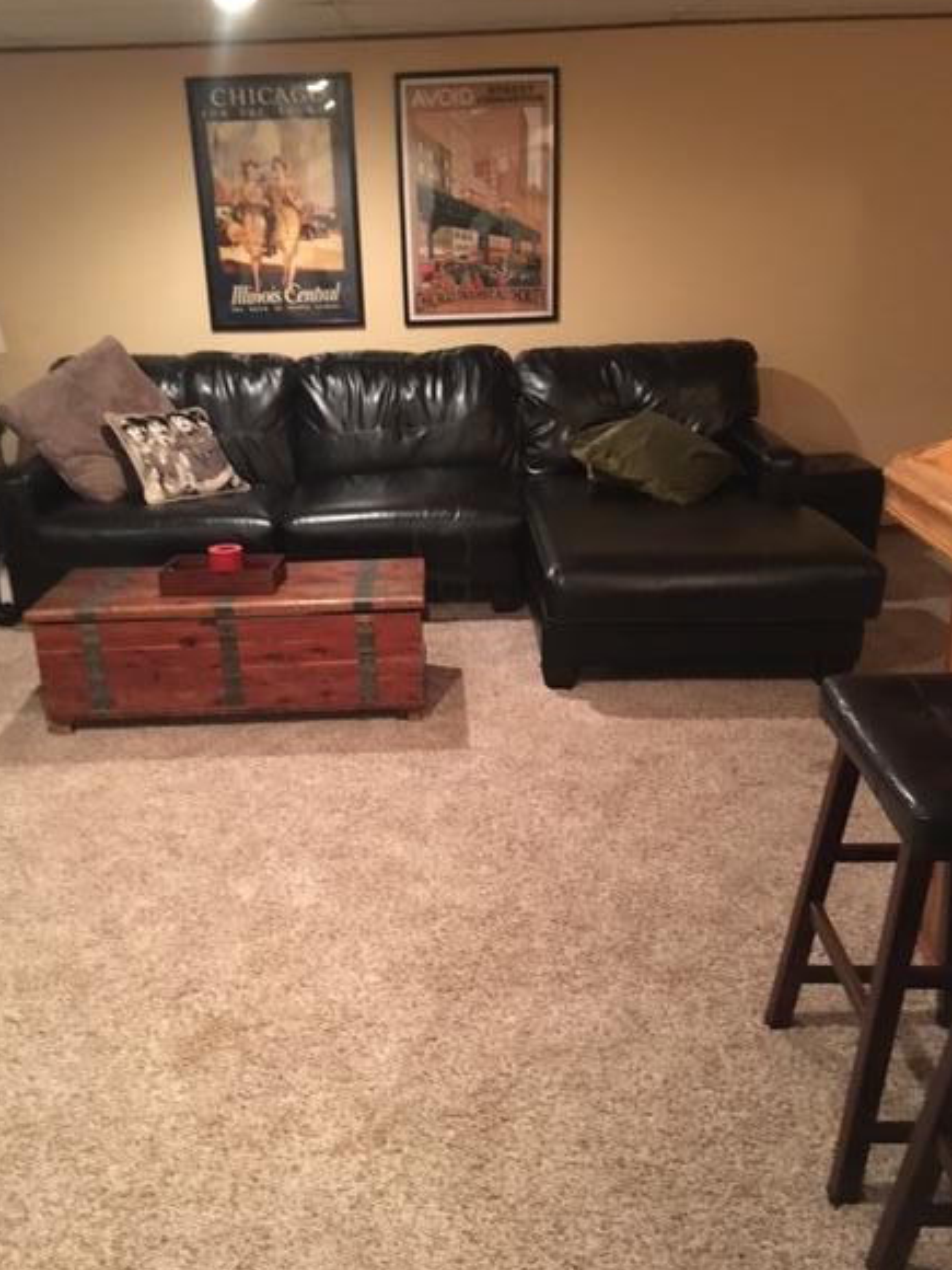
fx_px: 1173
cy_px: 650
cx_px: 442
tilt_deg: -21.8
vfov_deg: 56.8
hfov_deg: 44.1
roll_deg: +1.4
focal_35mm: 32
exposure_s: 1/15
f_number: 2.2
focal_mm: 4.15
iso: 500
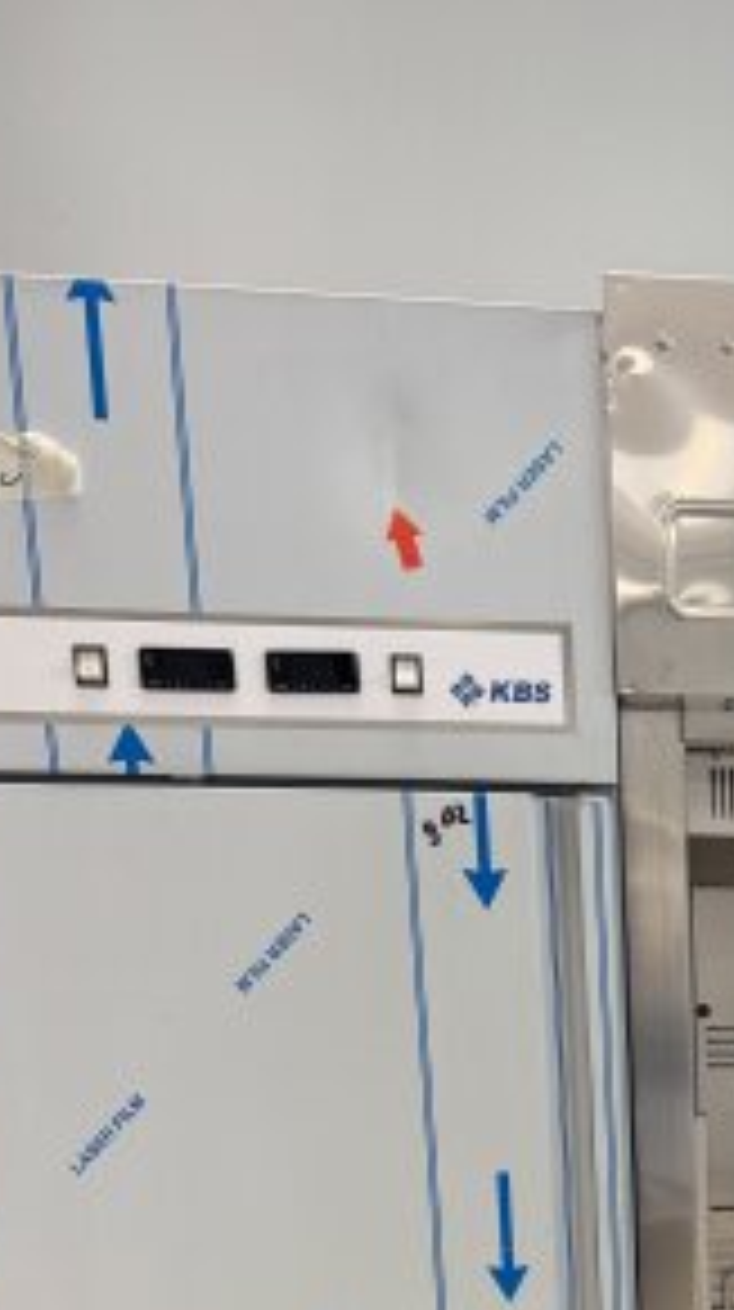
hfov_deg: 20.3
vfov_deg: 34.7
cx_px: 946
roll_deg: -0.3
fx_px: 1874
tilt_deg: -11.0
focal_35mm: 54
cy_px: 1333
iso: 100
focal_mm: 6.76
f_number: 1.78
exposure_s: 1/121
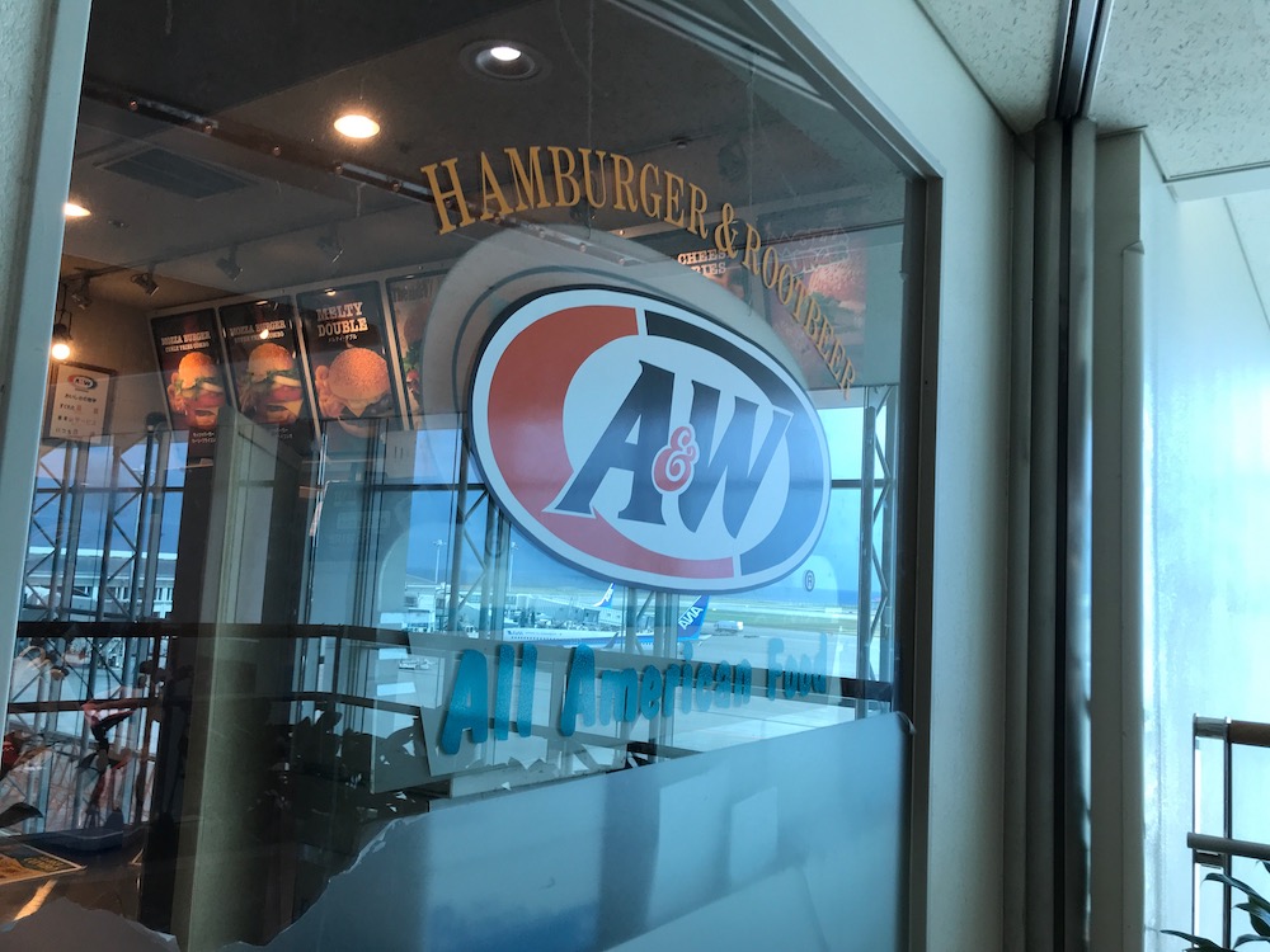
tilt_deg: +5.9
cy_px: 476
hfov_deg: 63.4
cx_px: 635
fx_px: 1027
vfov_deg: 49.7
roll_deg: -2.5
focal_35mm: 28
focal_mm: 3.99
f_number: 1.8
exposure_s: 1/120
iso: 25
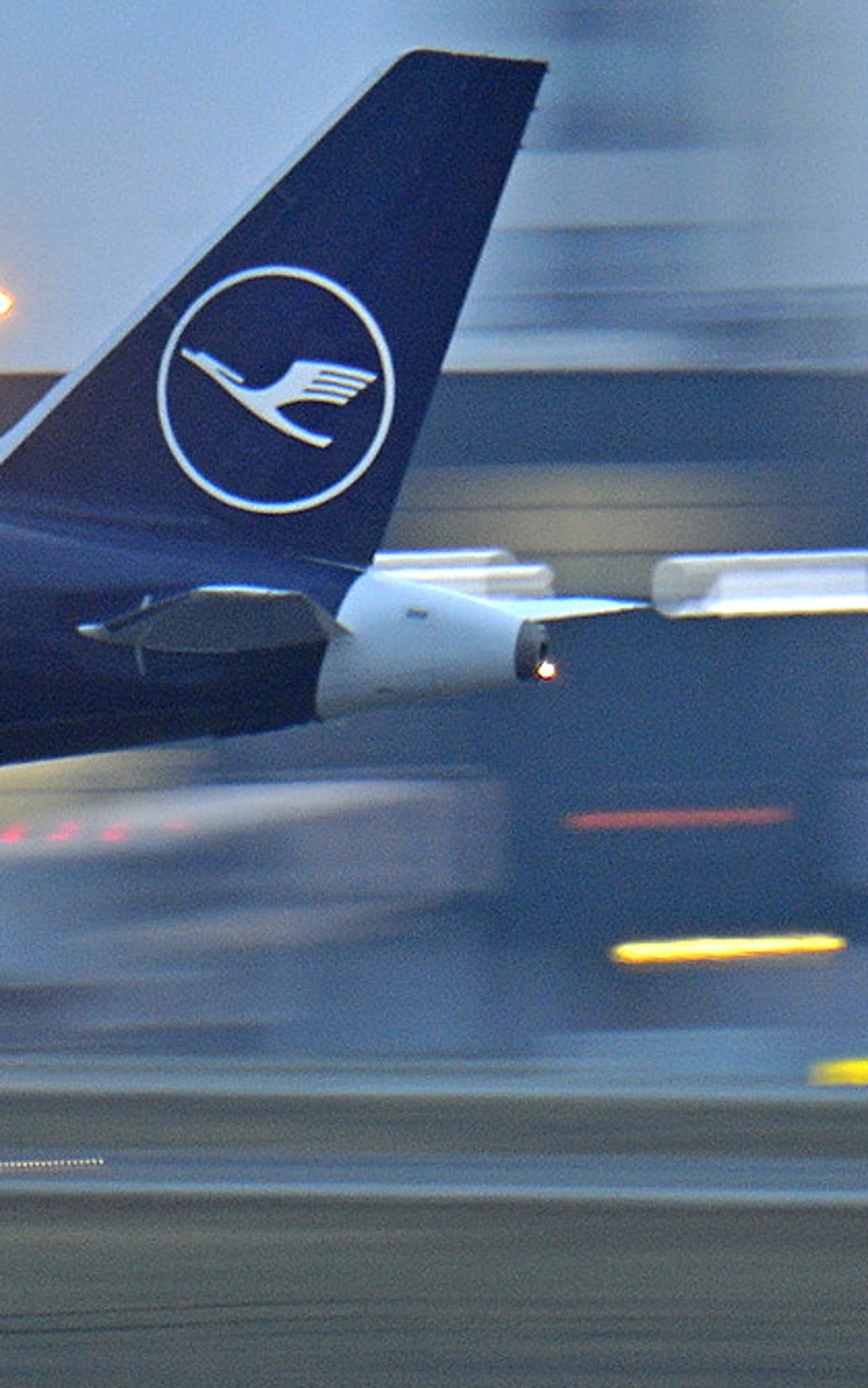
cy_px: 515
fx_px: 35805
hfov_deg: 1.4
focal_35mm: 947
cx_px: -632
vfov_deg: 2.2
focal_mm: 390
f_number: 8
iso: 720
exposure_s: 1/25
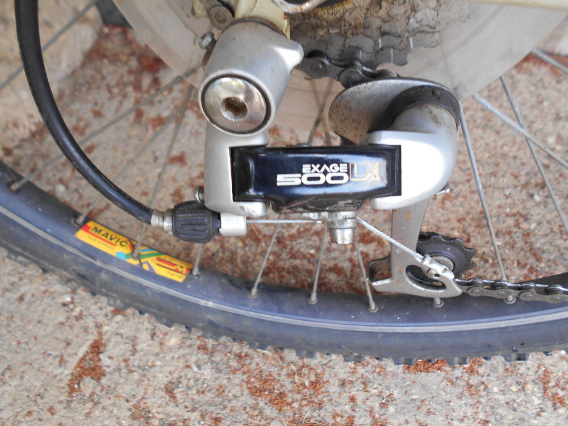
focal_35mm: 26
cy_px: 213
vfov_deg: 53.1
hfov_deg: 67.3
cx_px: 284
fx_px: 427
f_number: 3.2
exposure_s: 1/30
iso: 140
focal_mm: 4.6
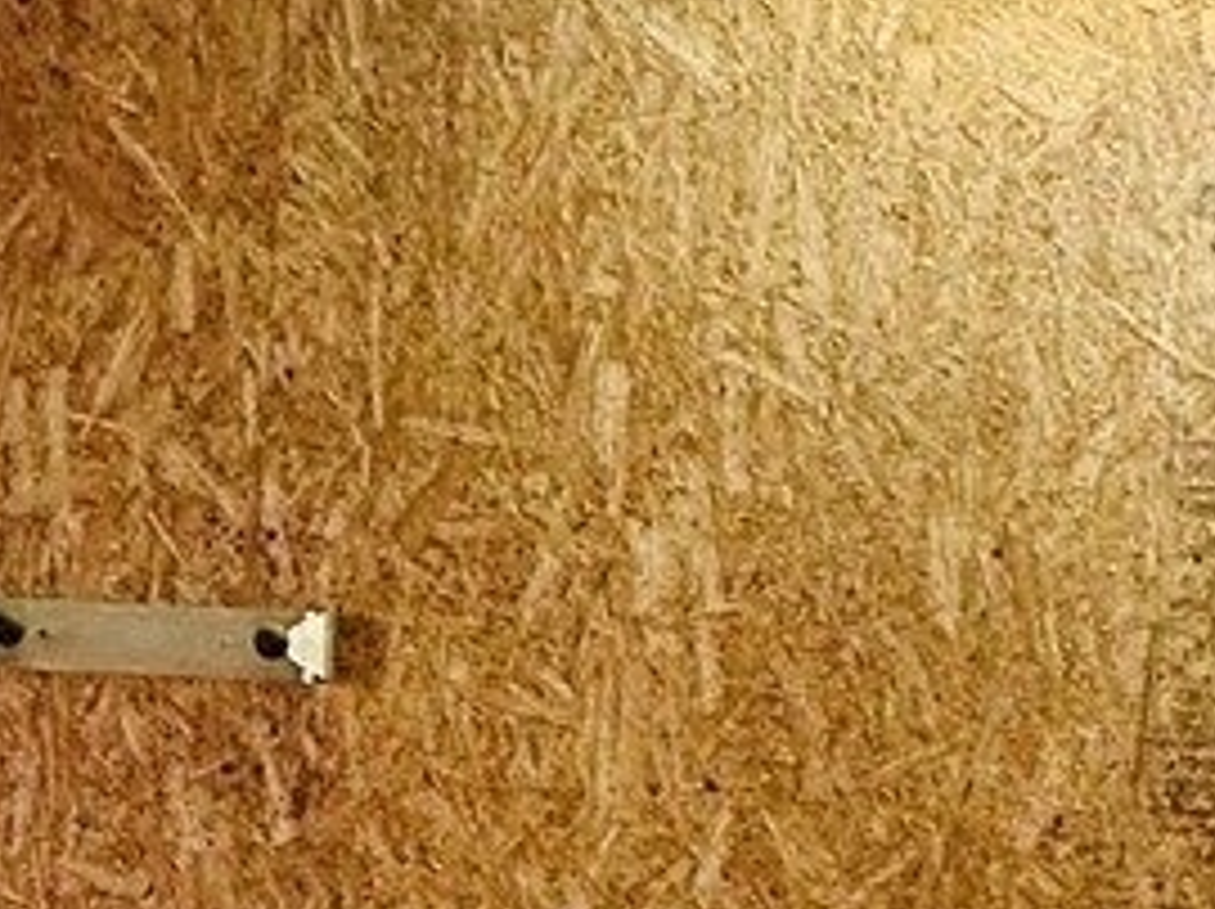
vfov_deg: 16.8
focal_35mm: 83
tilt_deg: -4.8
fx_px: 2911
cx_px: 238
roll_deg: -2.5
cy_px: 1143
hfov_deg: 23.2
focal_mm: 2.22
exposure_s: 1/60
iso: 400
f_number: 2.2
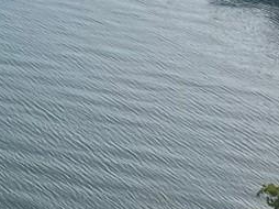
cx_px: -284
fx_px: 1321
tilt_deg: -11.5
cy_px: -176
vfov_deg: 8.7
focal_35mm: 164
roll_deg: -2.4
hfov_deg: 11.0
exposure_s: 1/5319
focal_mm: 5.1
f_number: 1.6
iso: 50
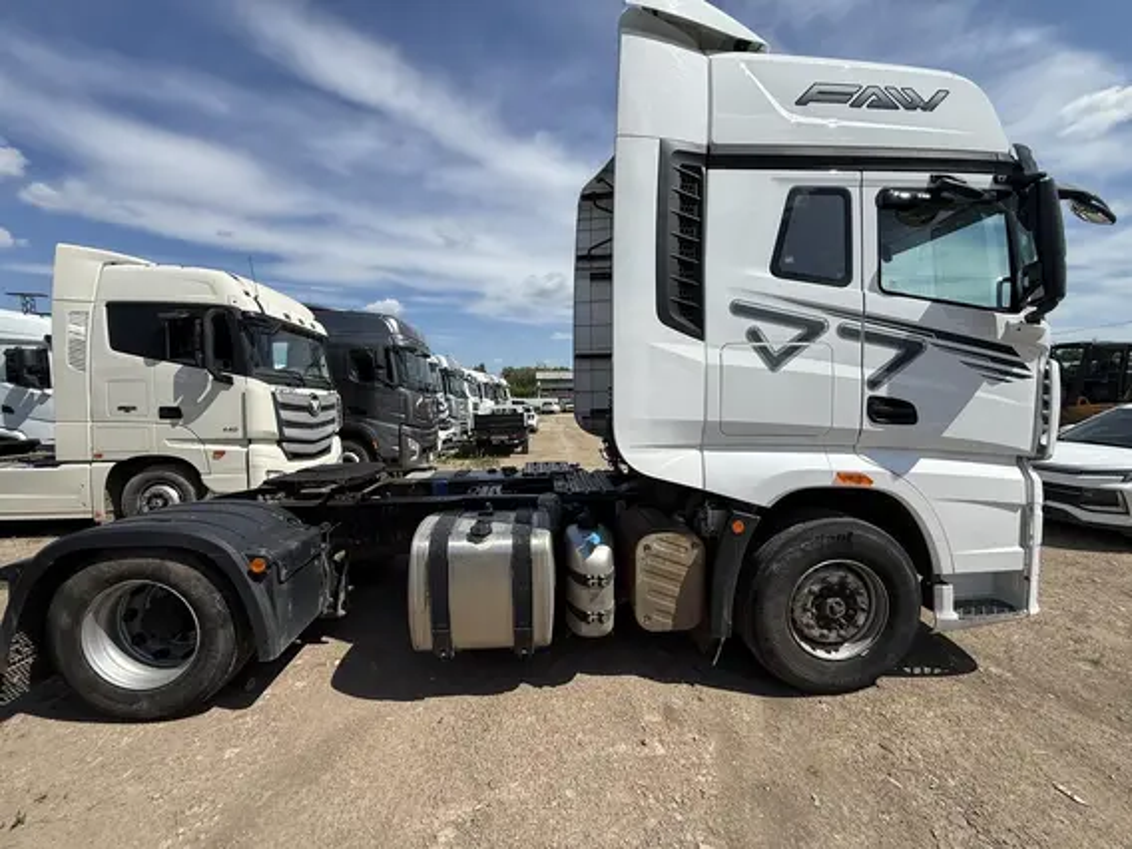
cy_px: 424
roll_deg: -0.3
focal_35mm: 14
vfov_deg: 85.7
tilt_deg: -2.3
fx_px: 458
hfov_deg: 102.1
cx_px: 566
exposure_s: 1/3460
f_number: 2.2
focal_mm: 2.22
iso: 50
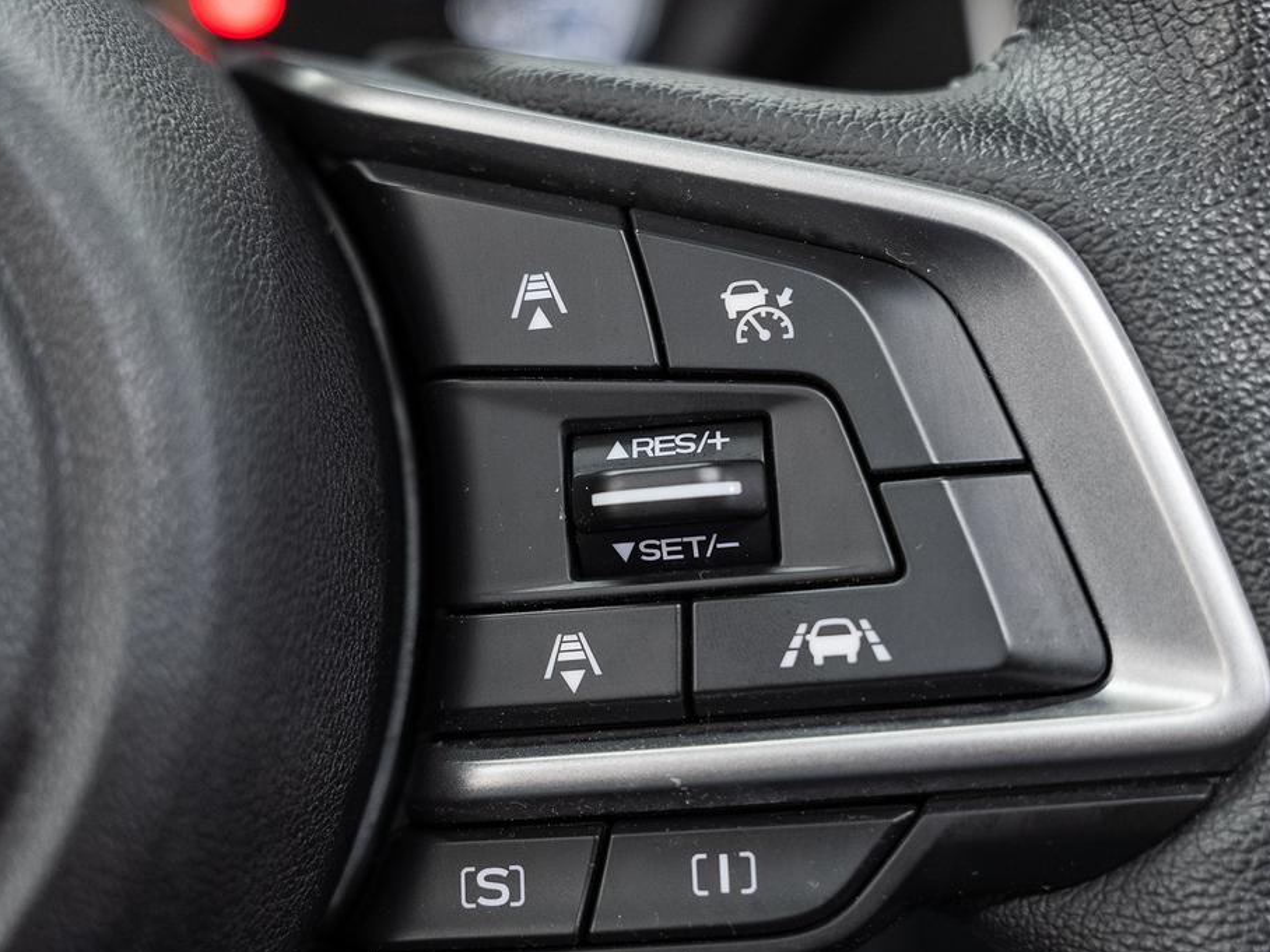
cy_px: 479
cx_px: 659
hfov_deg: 33.8
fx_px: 2091
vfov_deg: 25.7
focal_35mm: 57
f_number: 3.5
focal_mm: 37.4
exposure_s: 1/30
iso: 800
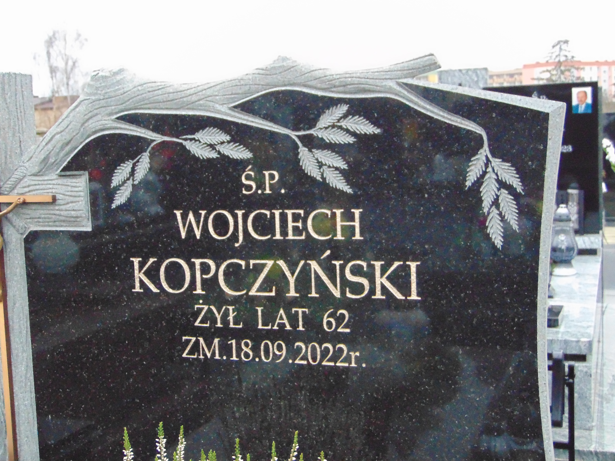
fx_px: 888
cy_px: 230
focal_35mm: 50
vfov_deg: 29.1
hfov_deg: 38.2
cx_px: 308
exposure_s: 1/80
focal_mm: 9
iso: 800
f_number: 3.5
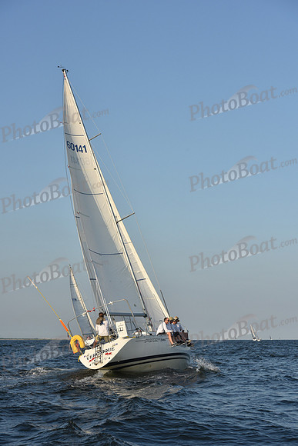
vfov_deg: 28.8
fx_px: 869
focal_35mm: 70
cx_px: 149
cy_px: 223
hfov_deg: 19.5
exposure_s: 1/1000
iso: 320
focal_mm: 70
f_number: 8
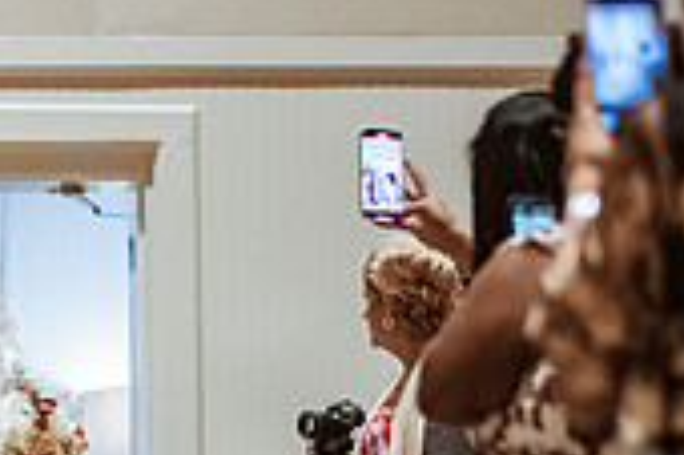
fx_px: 3948
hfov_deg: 9.7
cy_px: 429
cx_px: -225
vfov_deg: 6.6
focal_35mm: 208
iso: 1600
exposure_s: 1/640
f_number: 1.4
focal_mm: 58
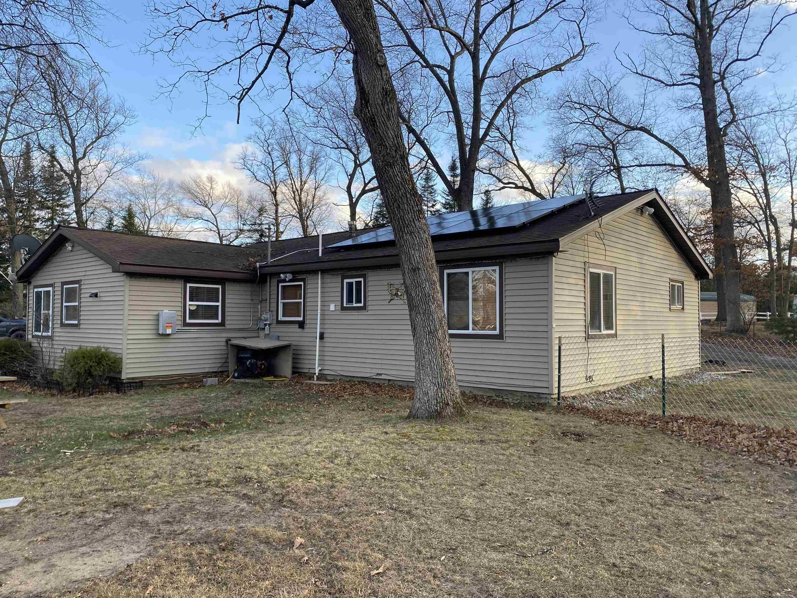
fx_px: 599
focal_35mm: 26
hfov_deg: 67.3
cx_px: 398
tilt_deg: +2.5
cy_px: 299
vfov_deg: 53.1
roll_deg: -1.3
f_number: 1.8
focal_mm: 4.25
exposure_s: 1/447
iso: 32
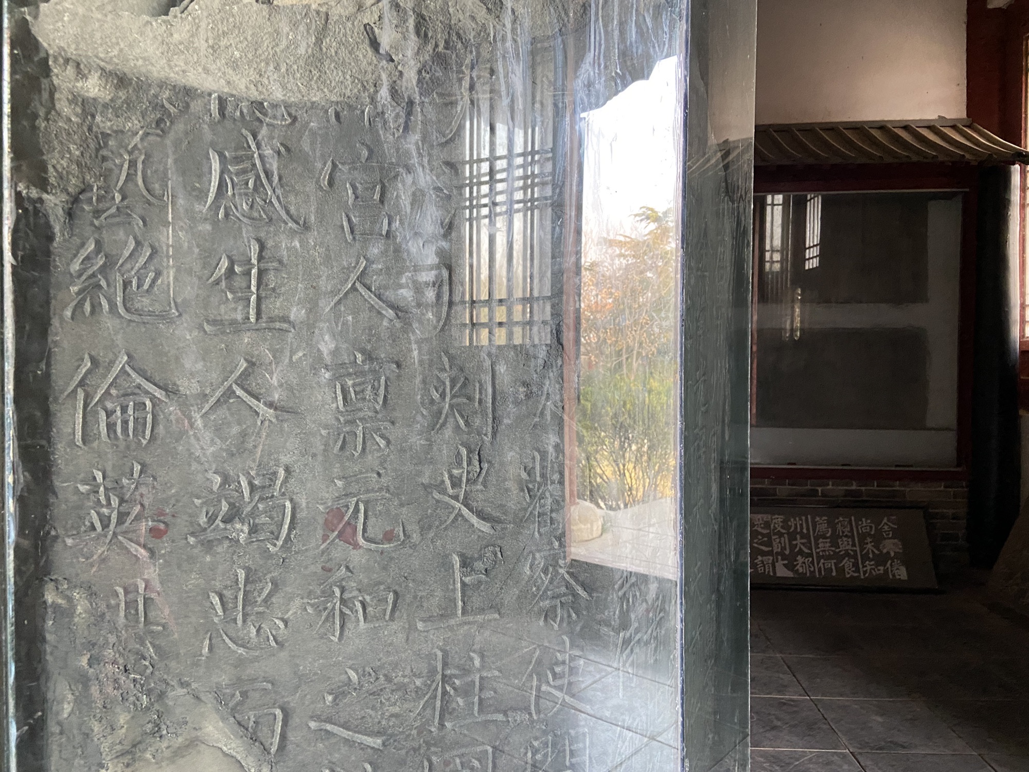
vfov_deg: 53.1
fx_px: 773
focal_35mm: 26
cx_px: 514
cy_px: 386
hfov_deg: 67.3
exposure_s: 1/60
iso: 400
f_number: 1.8
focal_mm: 4.25
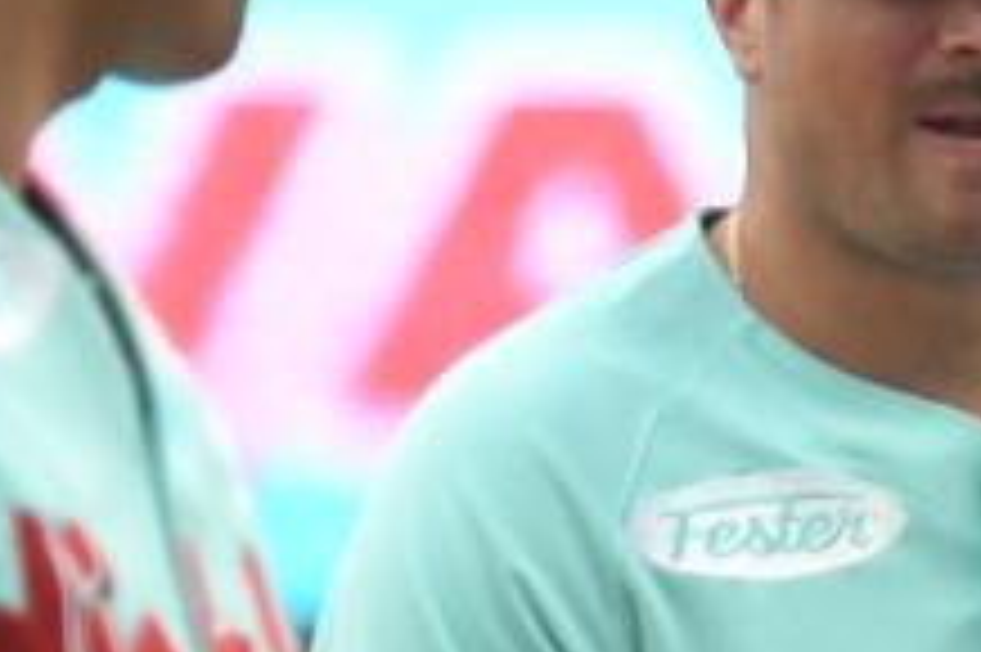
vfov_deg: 0.9
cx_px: 3294
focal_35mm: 1448
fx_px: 39427
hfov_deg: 1.4
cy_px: 571
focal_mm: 130
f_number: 4
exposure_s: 1/1250
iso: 1000
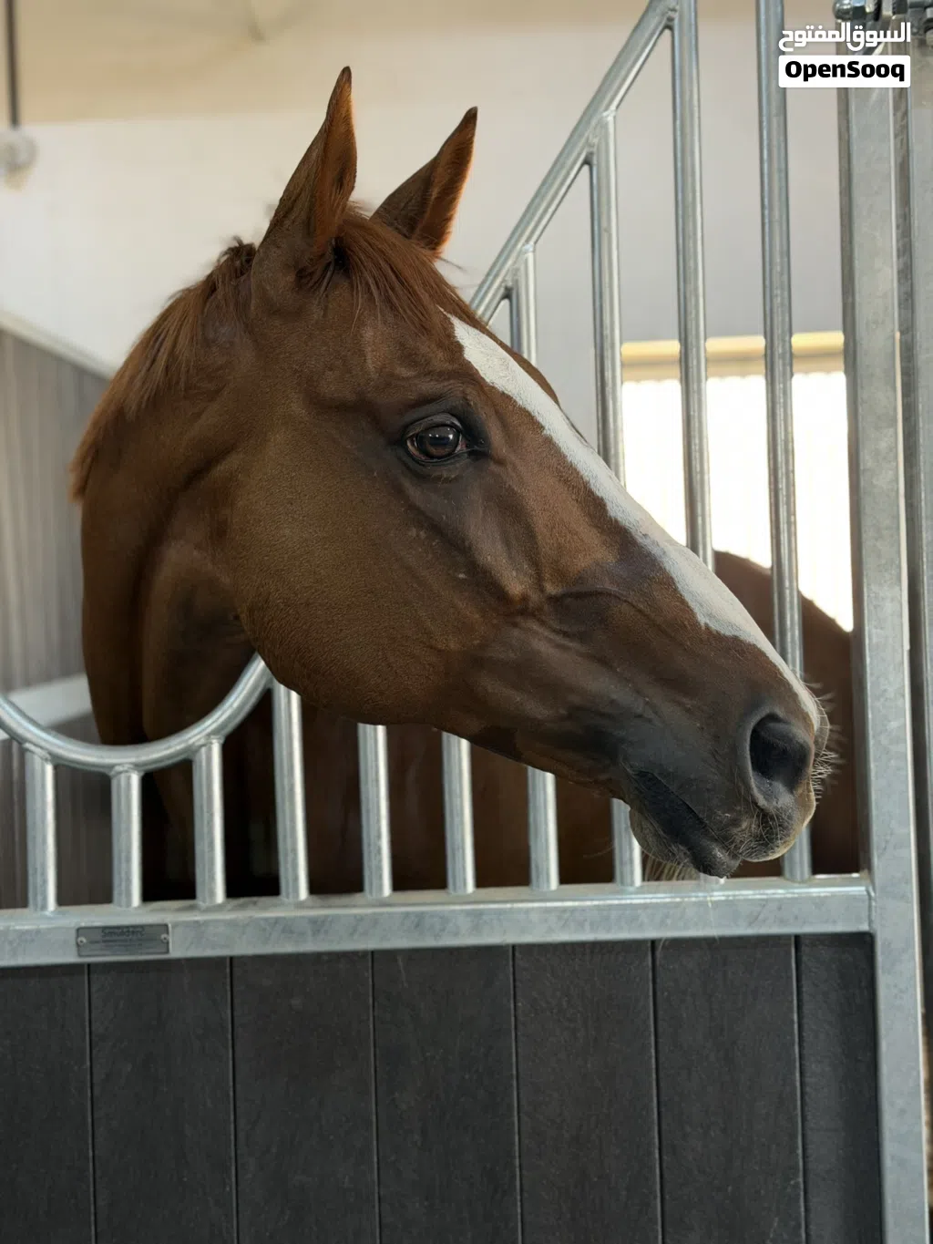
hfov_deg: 30.3
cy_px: 622
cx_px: 466
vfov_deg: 39.7
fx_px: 1725
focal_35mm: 48
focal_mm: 6.76
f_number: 1.78
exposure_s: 1/60
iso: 125
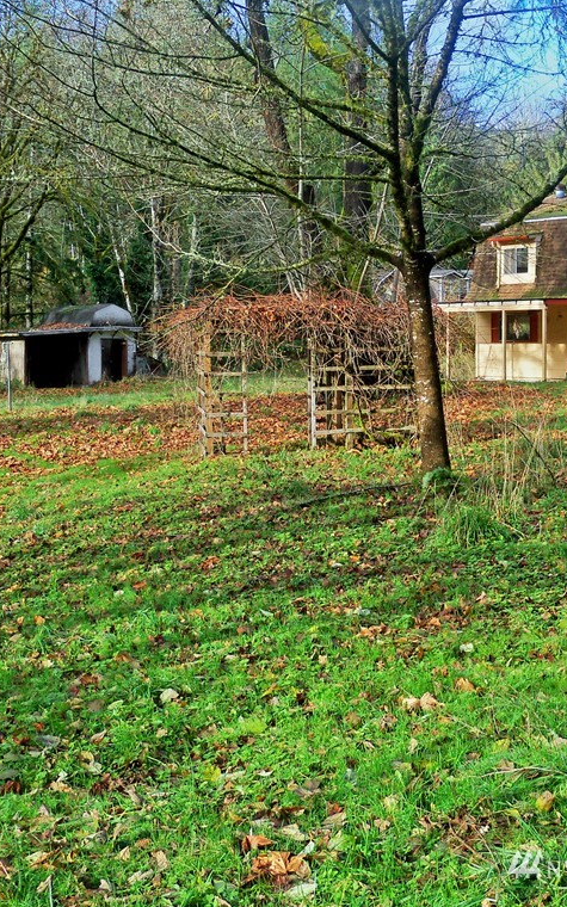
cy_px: 451
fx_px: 1236
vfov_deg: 40.3
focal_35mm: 50
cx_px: 574
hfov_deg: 24.6
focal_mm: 6.2
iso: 80
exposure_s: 1/160
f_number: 3.5
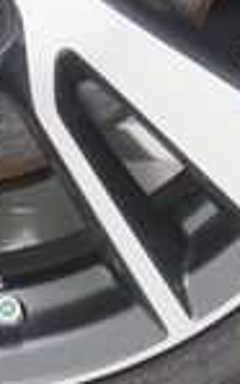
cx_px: -59
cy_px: -120
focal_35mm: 223
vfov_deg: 9.2
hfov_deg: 5.8
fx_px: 2336
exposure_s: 1/60
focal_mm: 34
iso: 320
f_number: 5
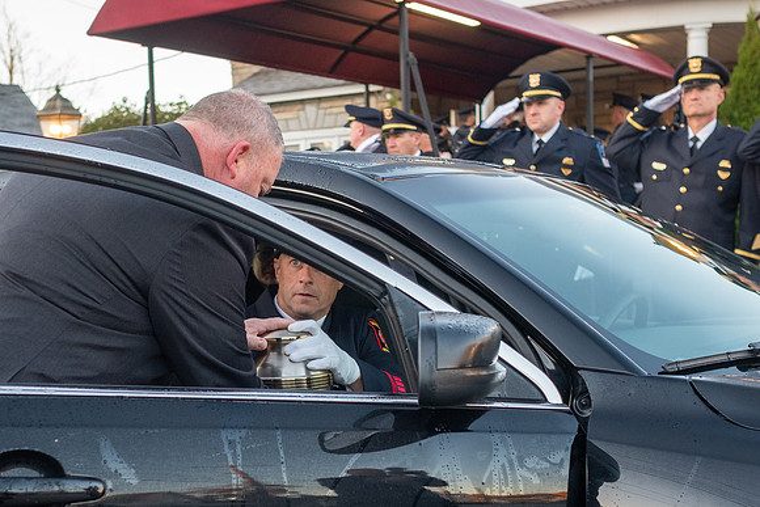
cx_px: 306
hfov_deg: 38.3
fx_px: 1091
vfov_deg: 26.0
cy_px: 348
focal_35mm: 52
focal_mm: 23
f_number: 2.8
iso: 800
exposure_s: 1/500
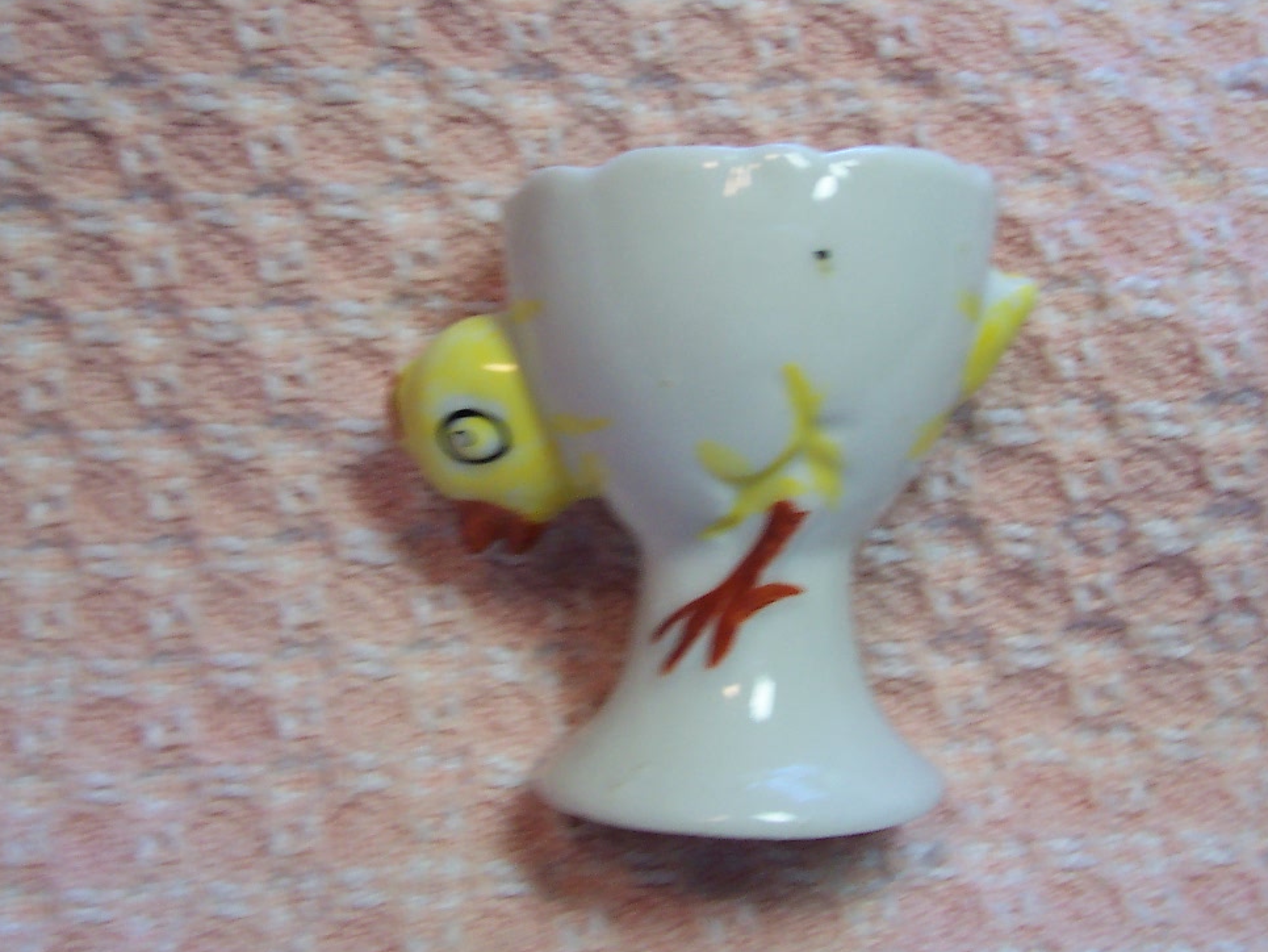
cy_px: 391
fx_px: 1685
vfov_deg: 31.5
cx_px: 694
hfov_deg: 41.2
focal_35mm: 46
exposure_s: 1/45
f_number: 2.8
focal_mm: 5.6
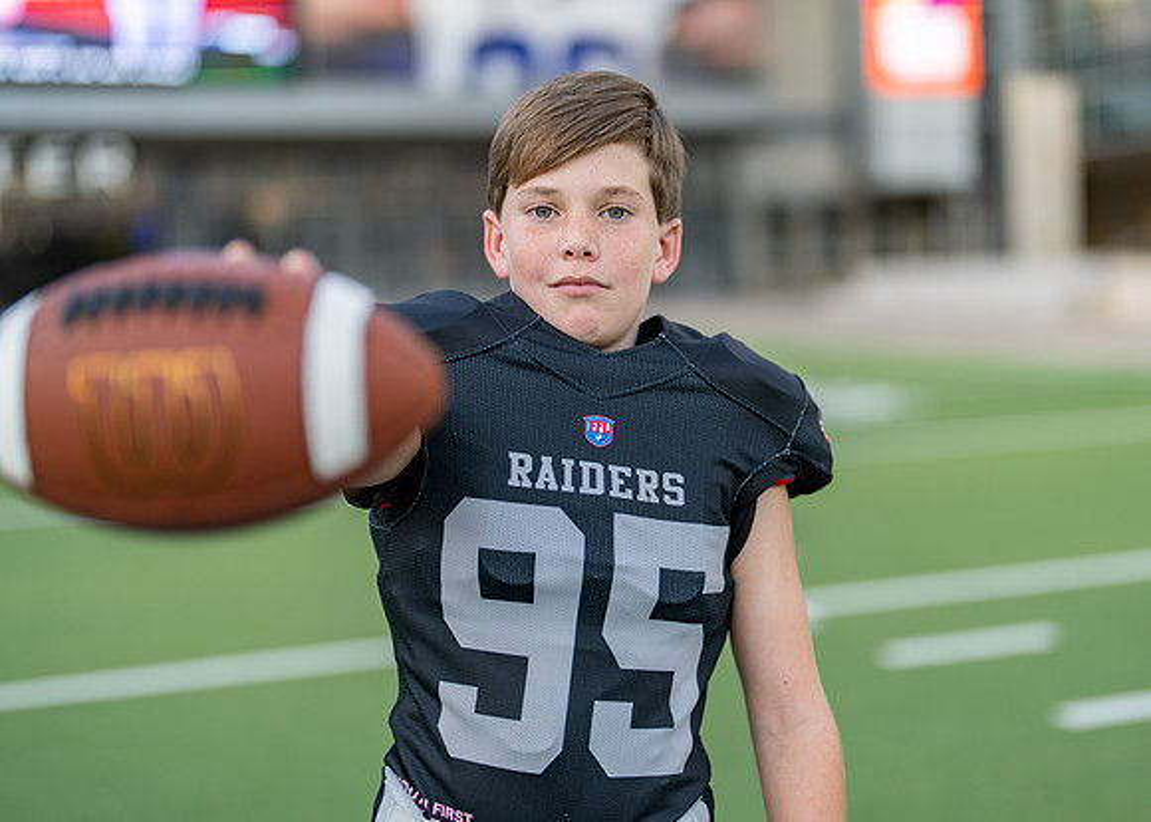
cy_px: 383
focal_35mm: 58
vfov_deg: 24.5
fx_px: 1892
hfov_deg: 33.8
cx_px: 631
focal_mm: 50
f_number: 1.2
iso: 100
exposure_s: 1/1250
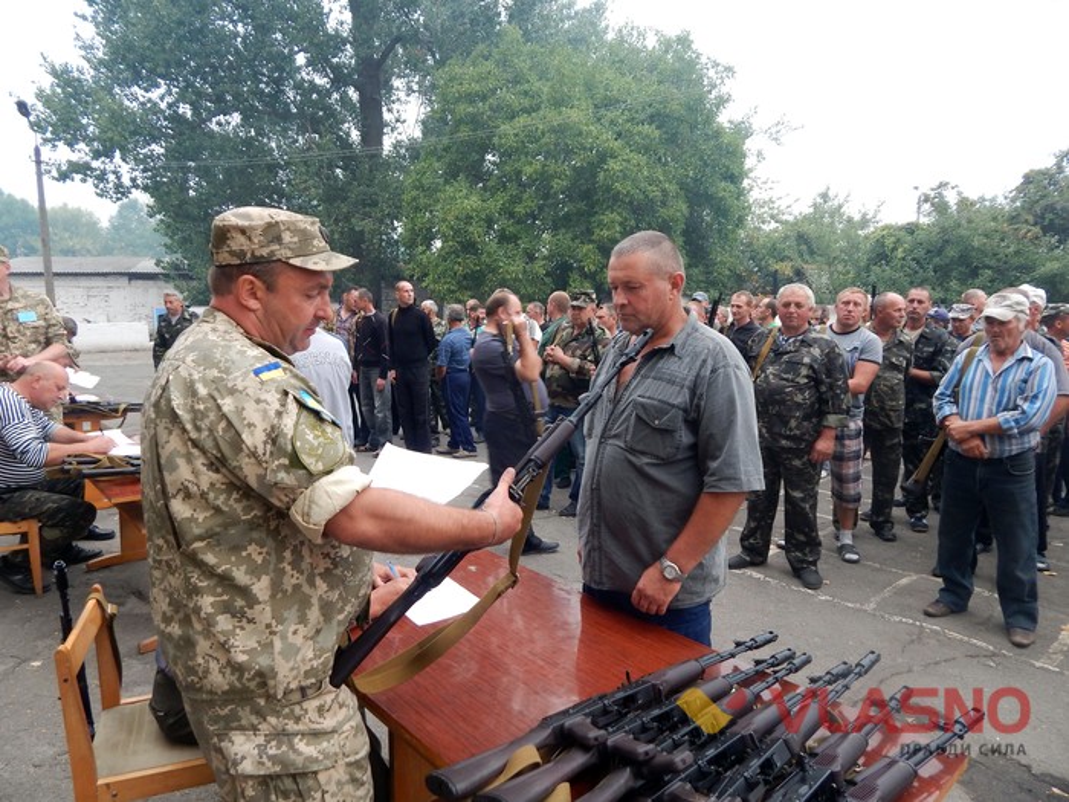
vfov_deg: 61.1
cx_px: 534
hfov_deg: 76.4
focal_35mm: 22
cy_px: 401
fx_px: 679
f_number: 3
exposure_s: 1/50
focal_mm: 4
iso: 125
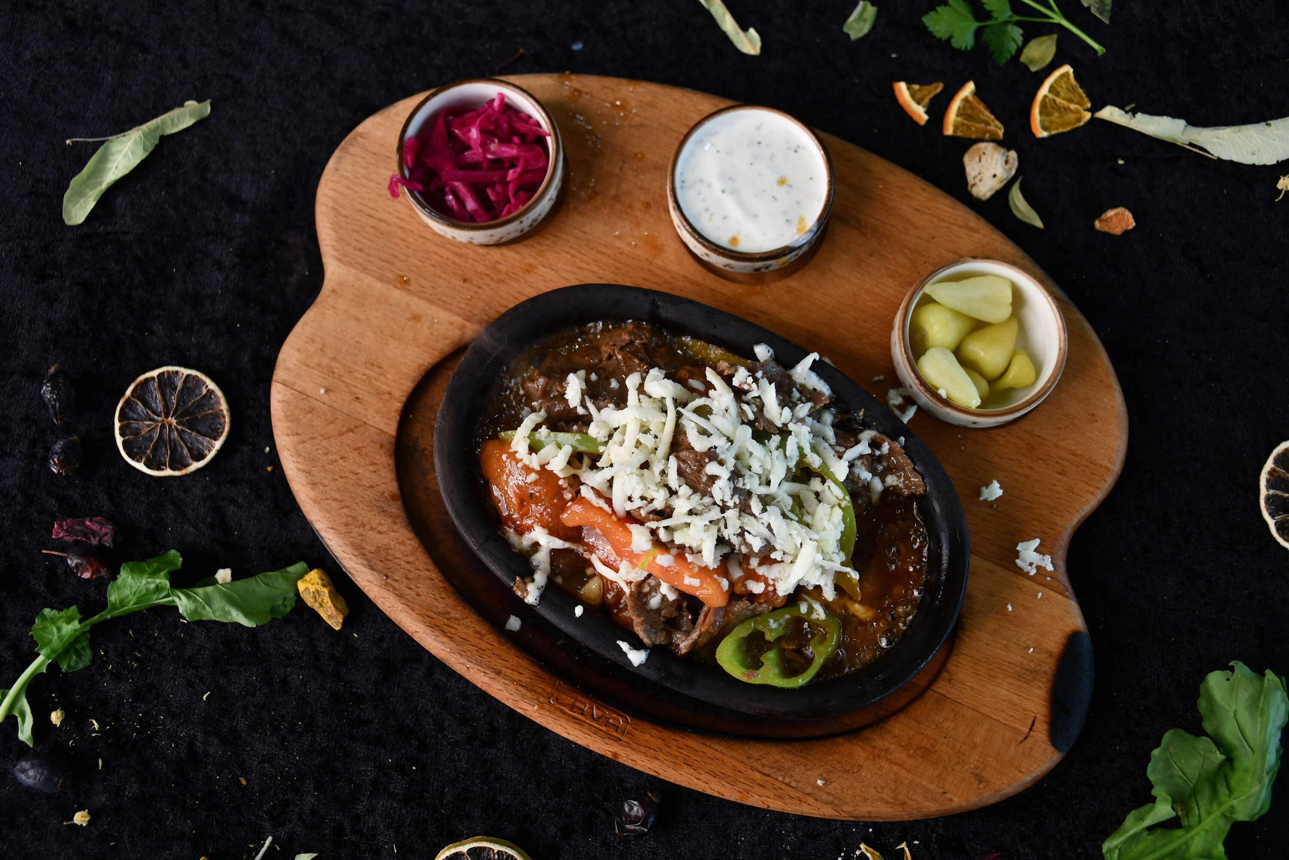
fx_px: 1217
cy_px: 430
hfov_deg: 55.8
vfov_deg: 38.9
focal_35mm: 34
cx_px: 644
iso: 400
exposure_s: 1/250
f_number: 4
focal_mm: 23
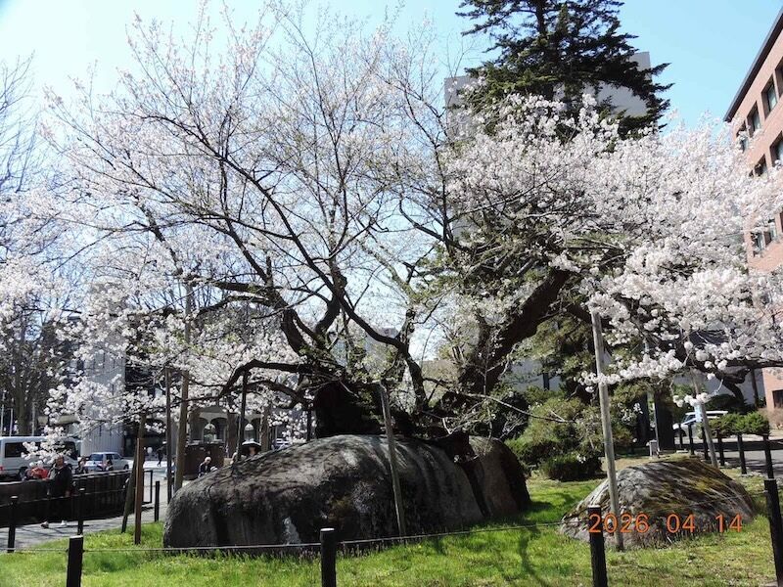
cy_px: 294
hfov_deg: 60.0
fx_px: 679
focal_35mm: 30
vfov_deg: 46.8
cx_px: 392
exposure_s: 1/500
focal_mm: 5.3
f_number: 3.1
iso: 80
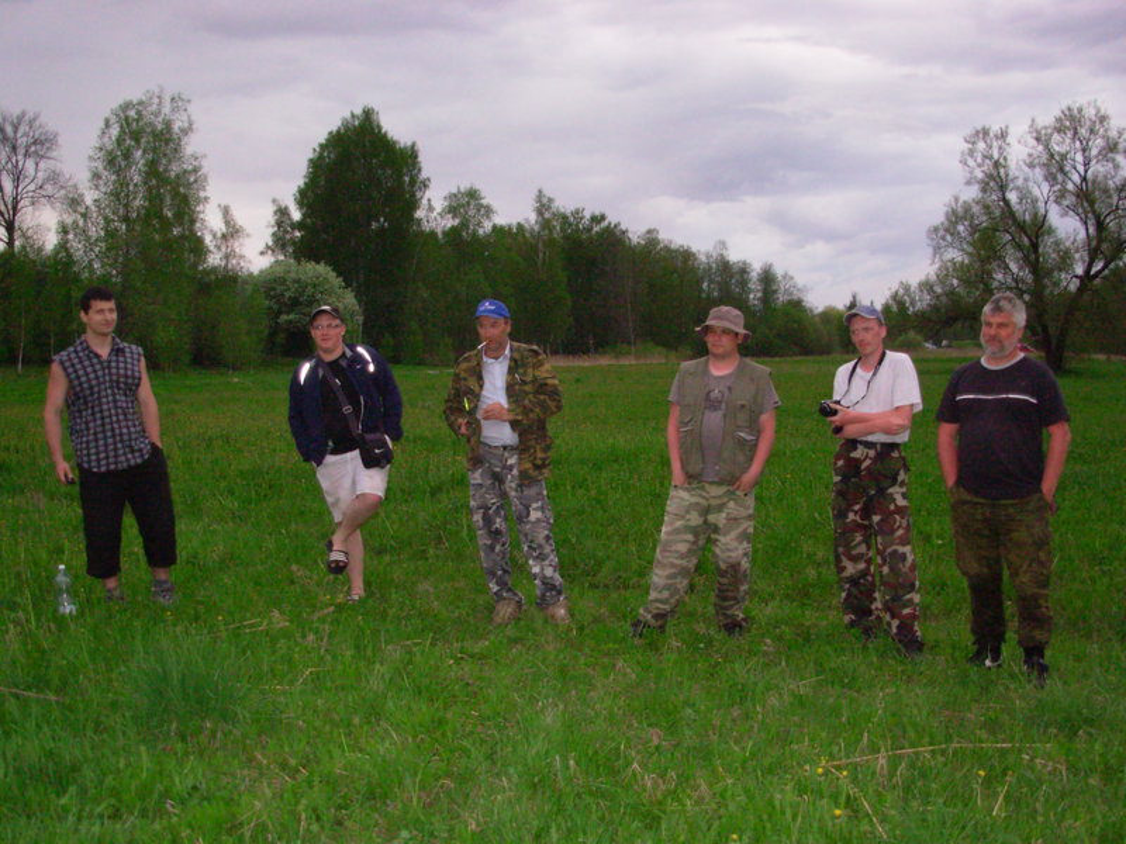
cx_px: 563
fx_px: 1236
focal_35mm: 38
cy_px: 422
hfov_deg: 49.0
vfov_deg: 37.7
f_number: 2.9
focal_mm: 6.3
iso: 200
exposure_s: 1/128
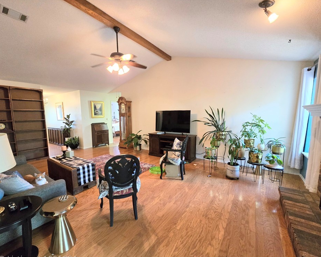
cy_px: 132
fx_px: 133
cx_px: 146
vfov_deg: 87.9
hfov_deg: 100.4
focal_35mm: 14
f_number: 2.2
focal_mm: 2.2
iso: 800
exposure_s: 1/60
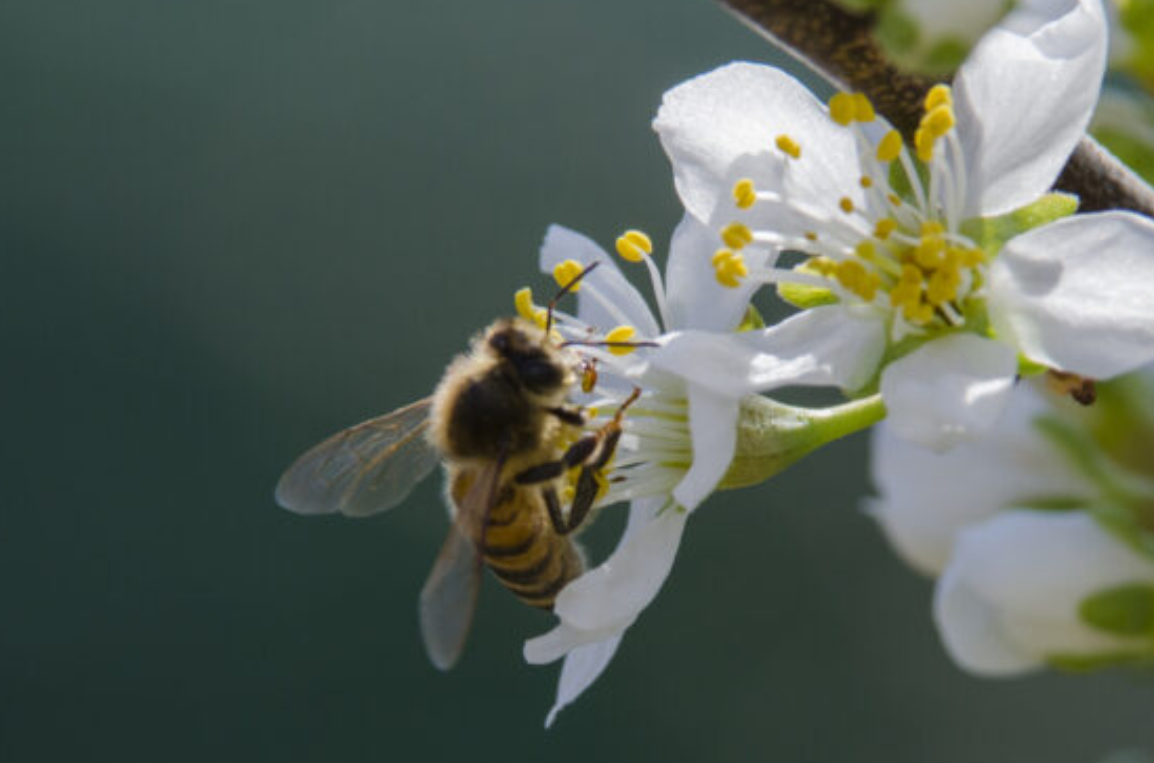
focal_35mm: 588
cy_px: 565
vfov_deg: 2.3
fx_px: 18800
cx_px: 628
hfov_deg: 3.5
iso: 400
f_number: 11
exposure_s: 1/320
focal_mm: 210
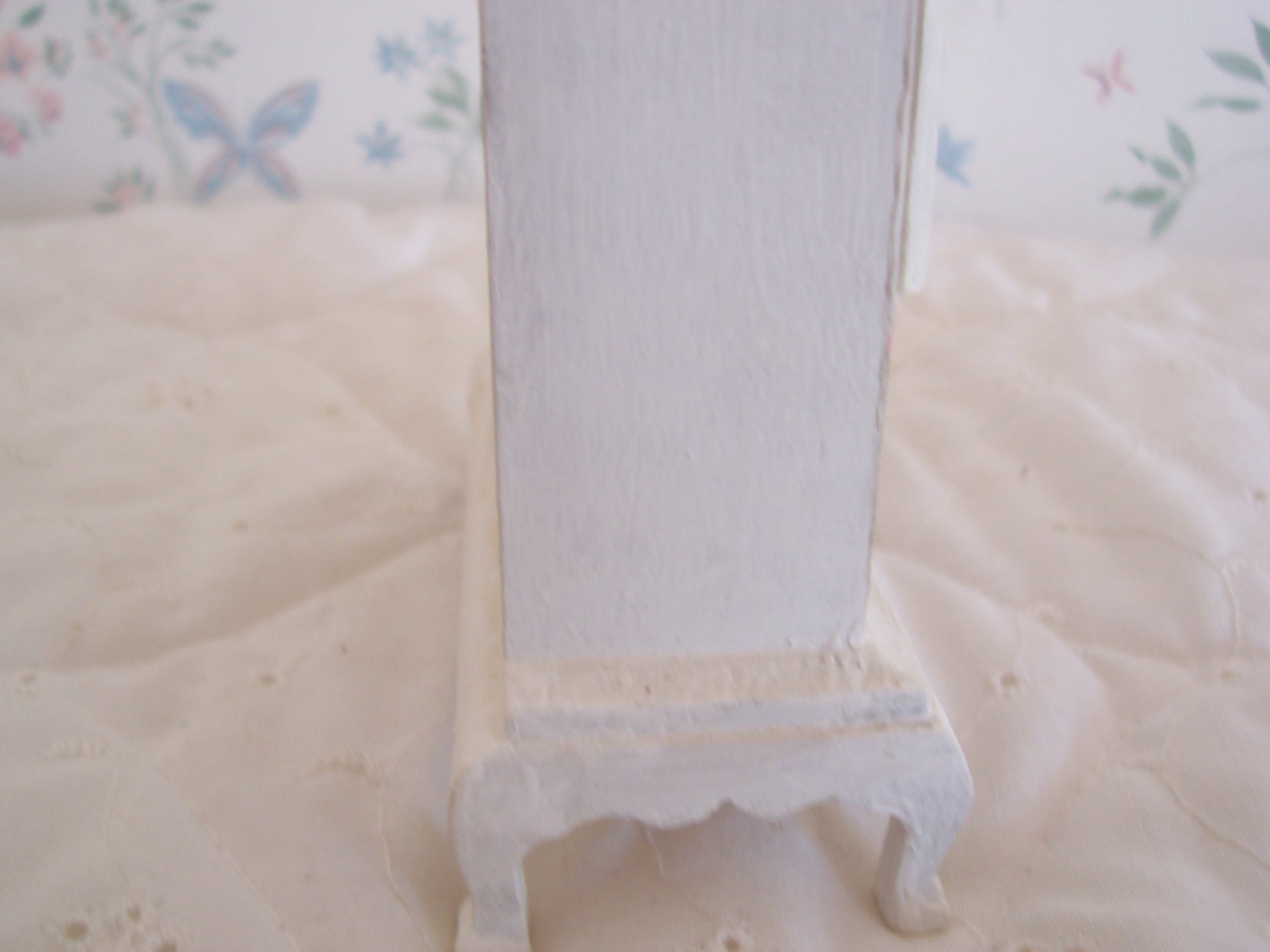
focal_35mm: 37
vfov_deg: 38.7
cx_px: 635
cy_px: 476
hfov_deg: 50.1
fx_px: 1357
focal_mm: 5.6
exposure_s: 1/45
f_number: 2.8
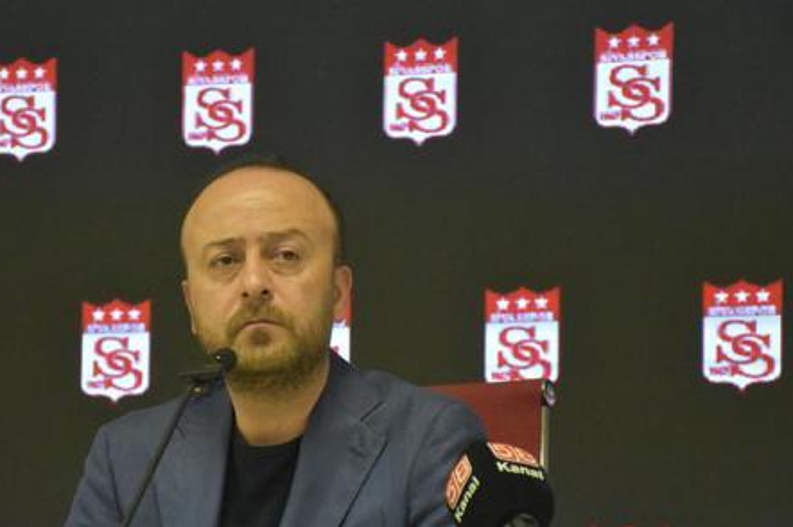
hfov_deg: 13.1
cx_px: 295
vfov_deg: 8.7
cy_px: 353
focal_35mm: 157
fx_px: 3449
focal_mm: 75
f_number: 5
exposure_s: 1/250
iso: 10000
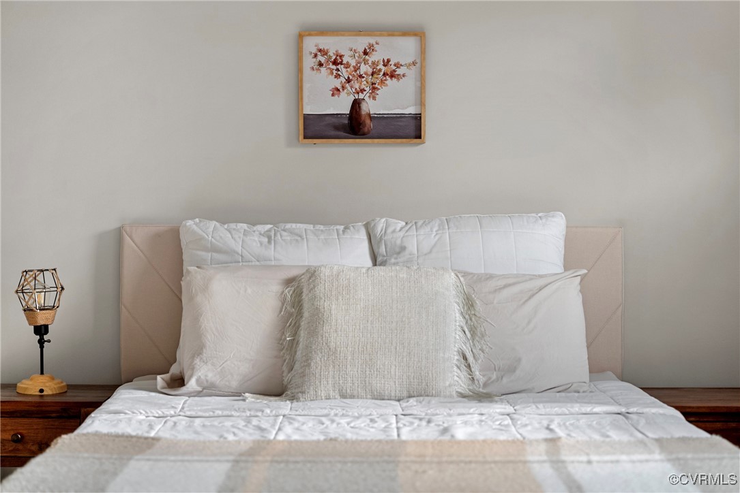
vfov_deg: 21.9
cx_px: 370
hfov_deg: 32.4
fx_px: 1275
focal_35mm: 62
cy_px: 246
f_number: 2.8
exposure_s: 1/80
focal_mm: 62
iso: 800
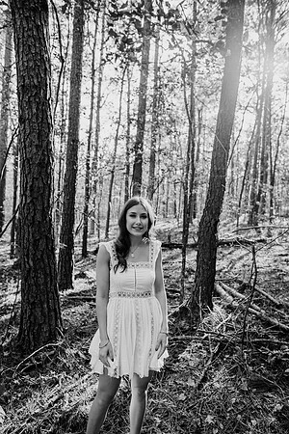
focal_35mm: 24
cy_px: 217
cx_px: 144
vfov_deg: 73.7
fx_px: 289
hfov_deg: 53.1
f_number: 2.8
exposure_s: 1/160
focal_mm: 24
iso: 160
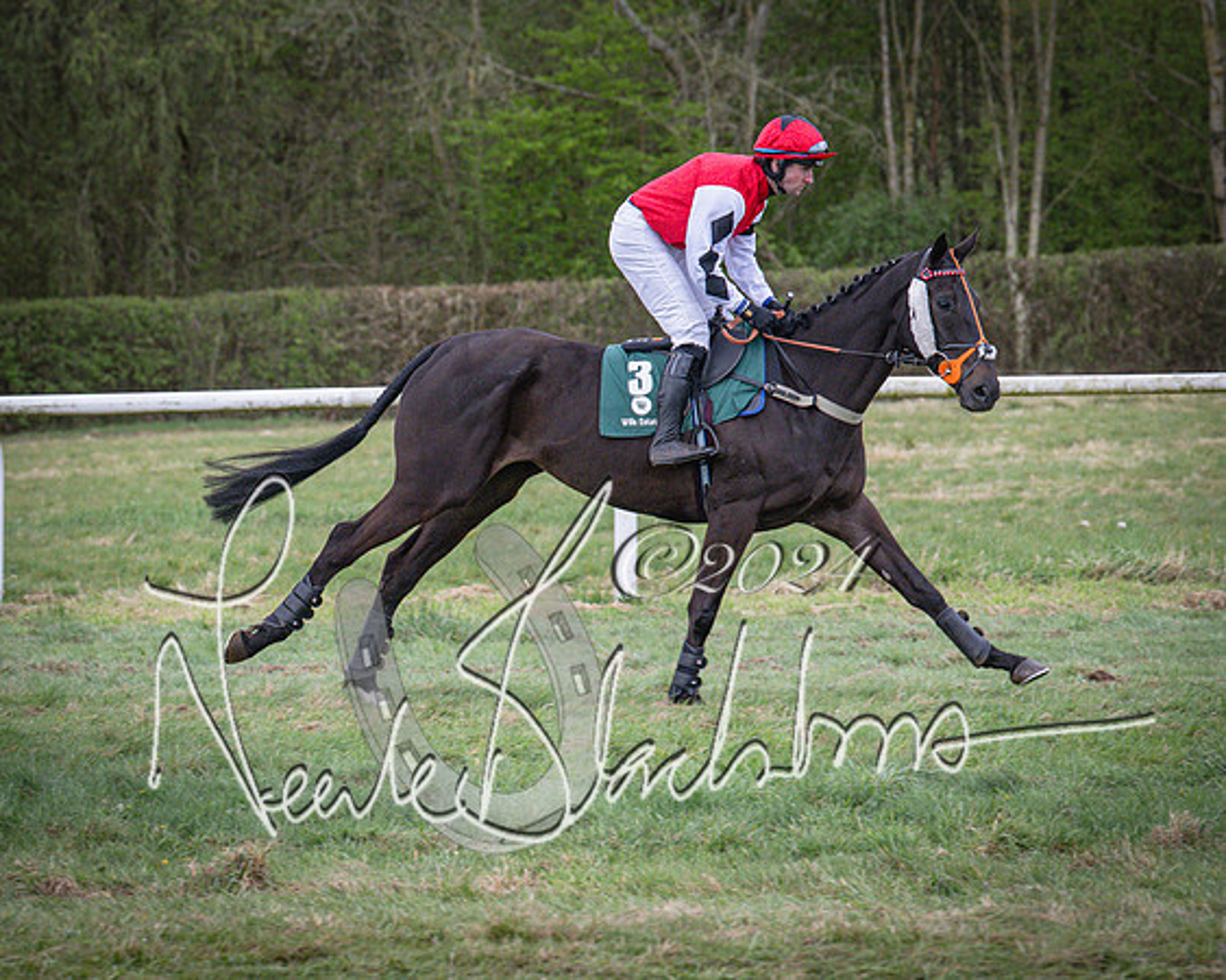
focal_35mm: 182
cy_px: 530
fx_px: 6589
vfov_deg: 8.5
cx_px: 416
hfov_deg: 10.6
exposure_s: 1/1000
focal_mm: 97
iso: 1600
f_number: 4
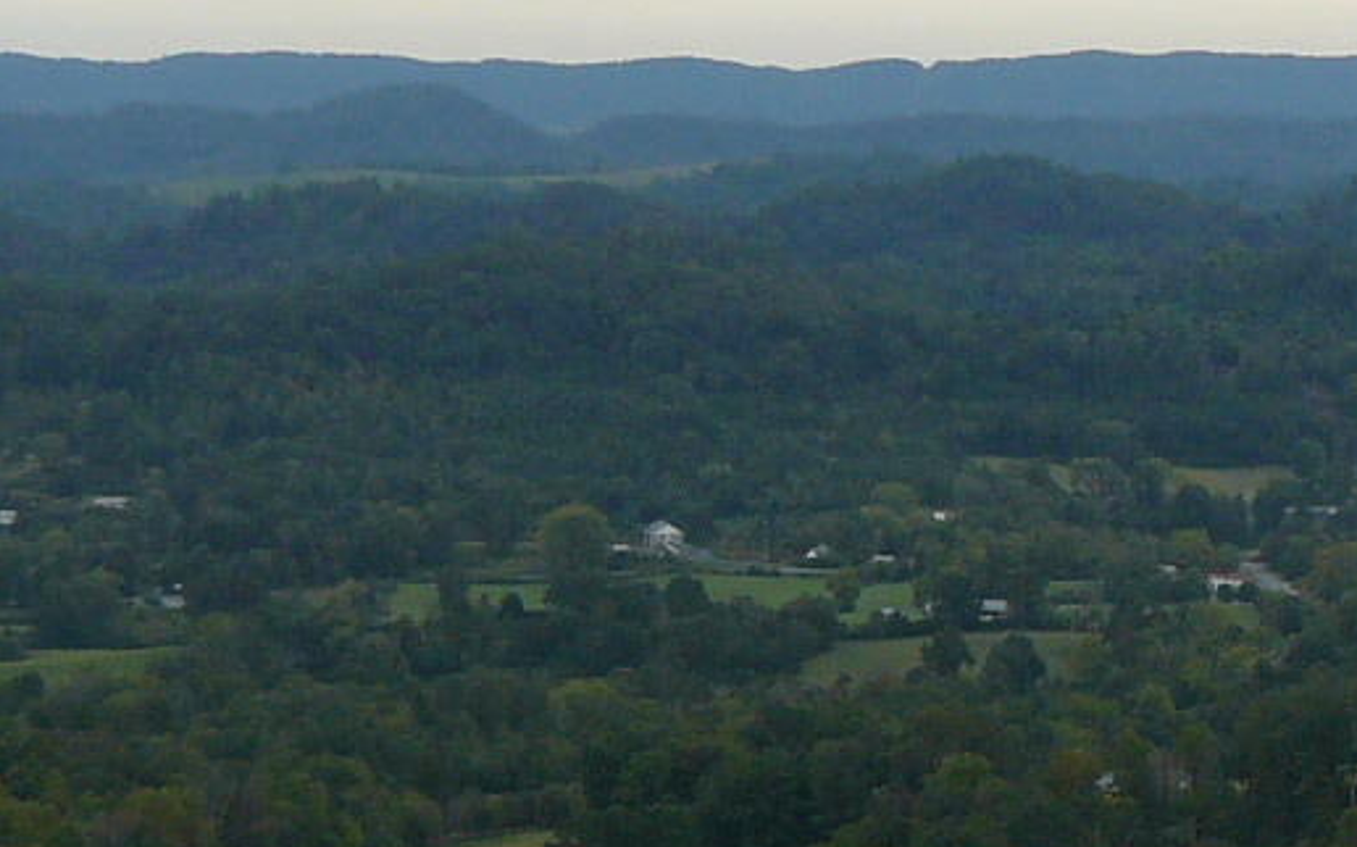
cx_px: 1302
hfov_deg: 13.8
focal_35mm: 150
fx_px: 5545
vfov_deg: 8.7
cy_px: 605
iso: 100
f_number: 3.2
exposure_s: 1/500
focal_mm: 6.3
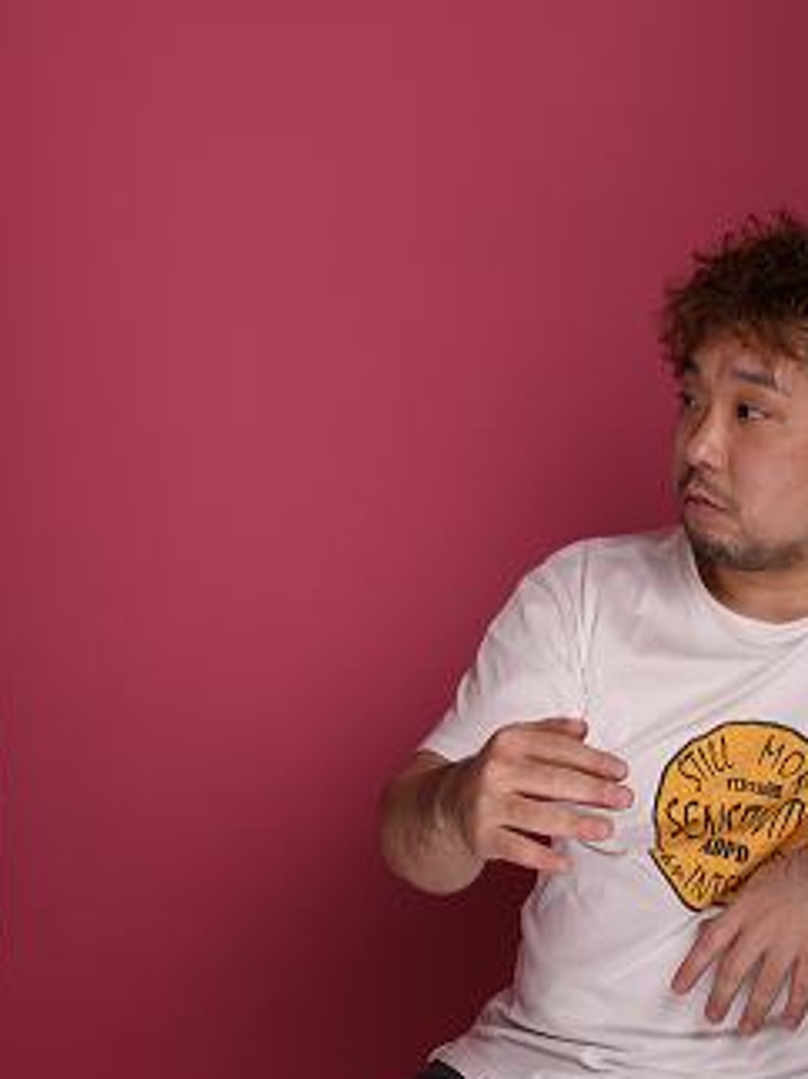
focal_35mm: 63
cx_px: 306
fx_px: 1962
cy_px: 461
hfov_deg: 23.2
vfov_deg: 30.7
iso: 100
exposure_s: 1/125
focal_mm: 35
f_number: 8
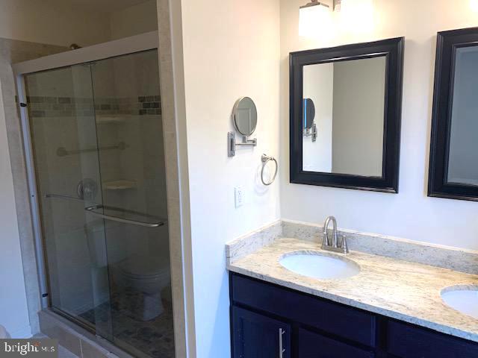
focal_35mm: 26
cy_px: 179
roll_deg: +2.3
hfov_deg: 67.3
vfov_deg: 53.1
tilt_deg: -9.7
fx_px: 359
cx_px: 239
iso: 100
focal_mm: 4.25
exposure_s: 1/120
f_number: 1.8
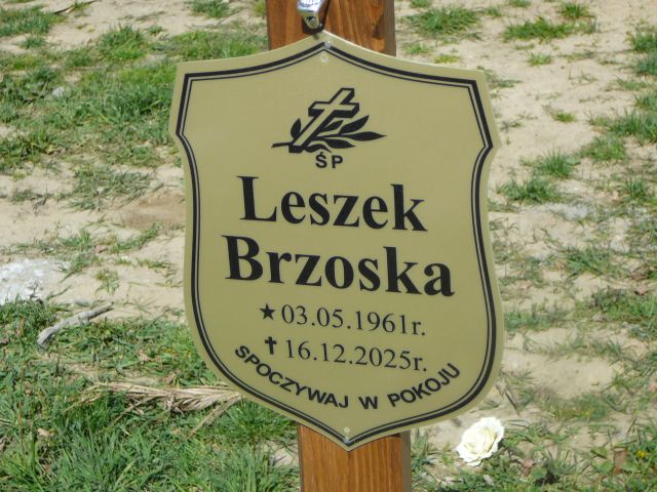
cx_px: 328
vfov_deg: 20.7
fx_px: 1348
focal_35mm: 71
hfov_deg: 27.4
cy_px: 246
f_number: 3.7
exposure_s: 1/800
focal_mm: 10.5
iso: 80
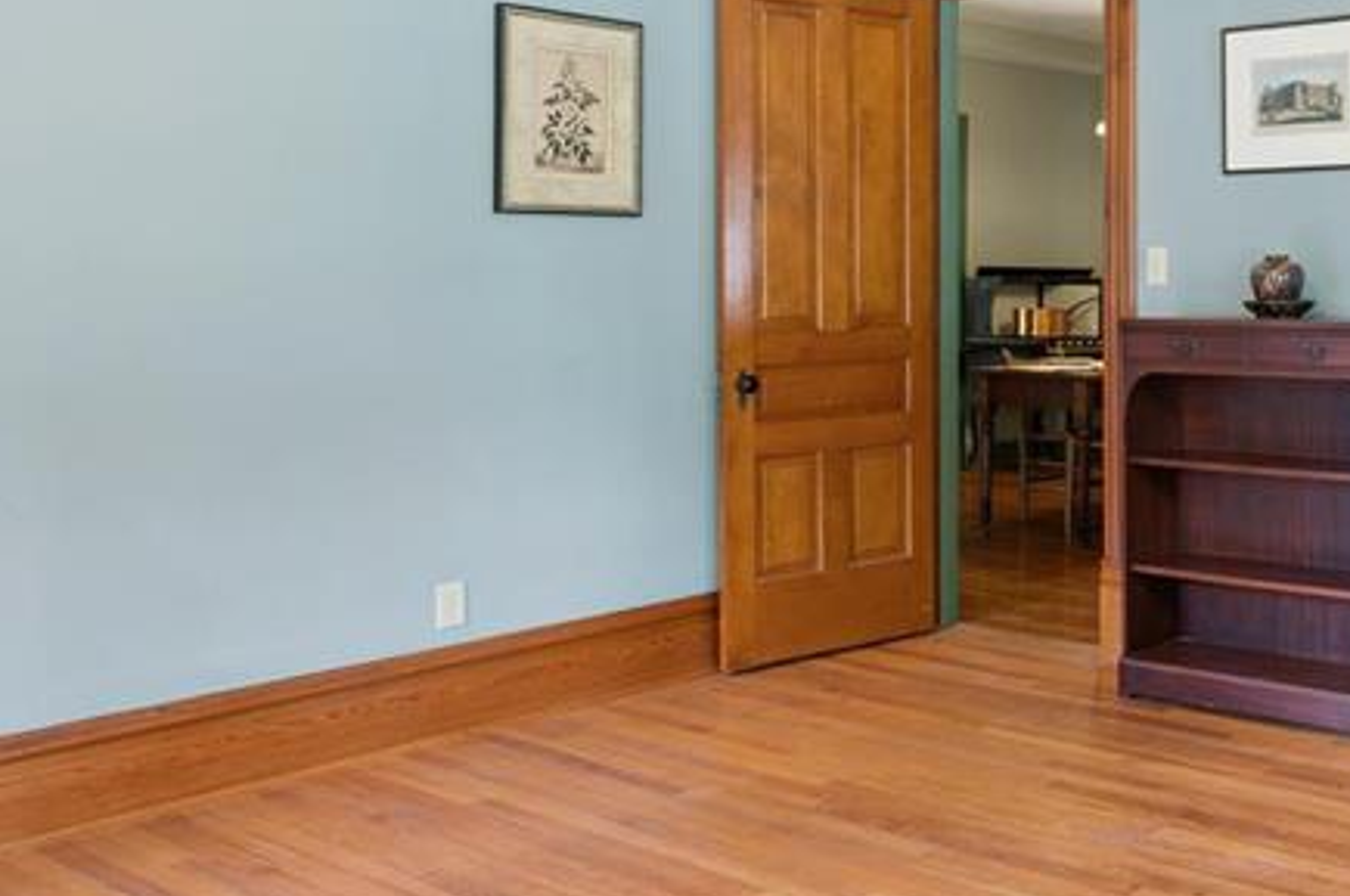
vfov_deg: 33.0
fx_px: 1498
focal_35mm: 40
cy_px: 287
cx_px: 1288
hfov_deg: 43.1
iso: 400
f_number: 9
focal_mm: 17
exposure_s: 1/5
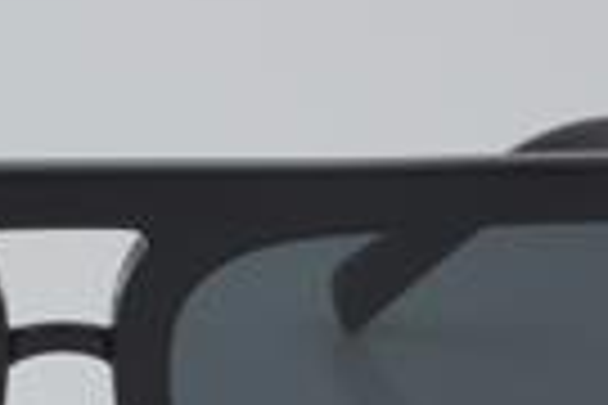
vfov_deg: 5.6
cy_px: 382
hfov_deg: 8.4
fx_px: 4129
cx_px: 45
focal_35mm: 244
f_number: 32
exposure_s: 1/4
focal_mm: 55
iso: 100
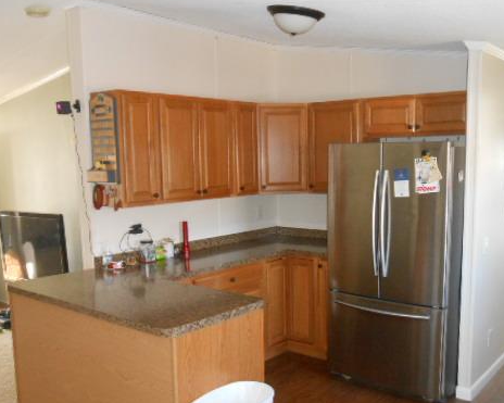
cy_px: 234
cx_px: 291
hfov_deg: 51.3
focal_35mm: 35
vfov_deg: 42.1
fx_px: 522
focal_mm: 4.6
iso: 500
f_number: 3.5
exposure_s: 1/25
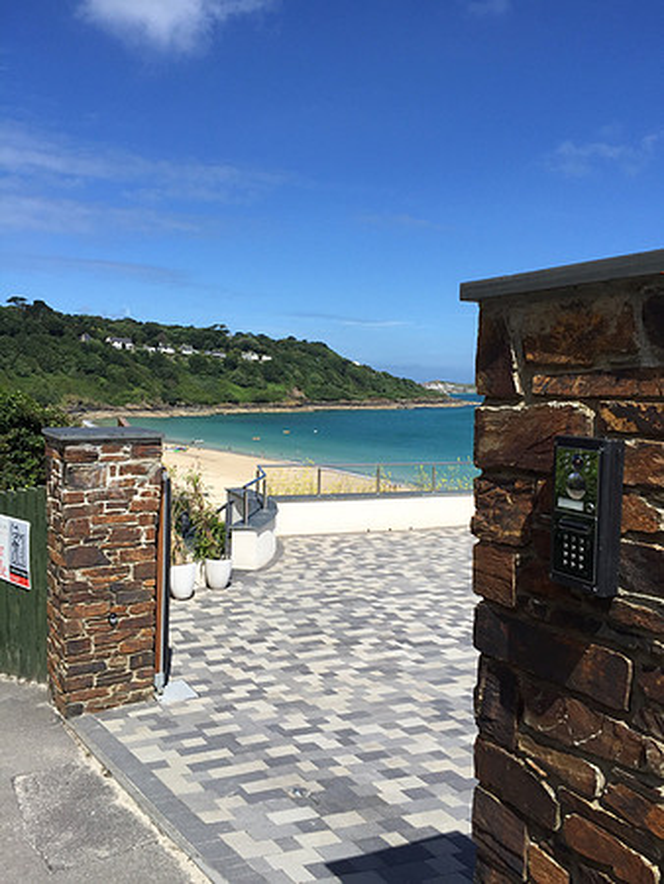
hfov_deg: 48.3
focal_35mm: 29
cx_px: 332
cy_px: 442
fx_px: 741
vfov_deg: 61.6
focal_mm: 4.15
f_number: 2.2
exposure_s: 1/2825
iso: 32
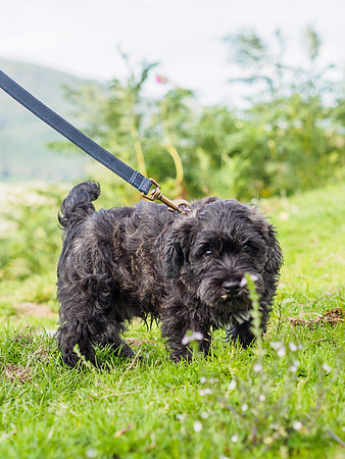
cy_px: 225
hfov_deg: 12.1
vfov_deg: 16.1
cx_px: 276
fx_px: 1626
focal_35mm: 122
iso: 200
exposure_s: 1/800
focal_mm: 45
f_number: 2.8
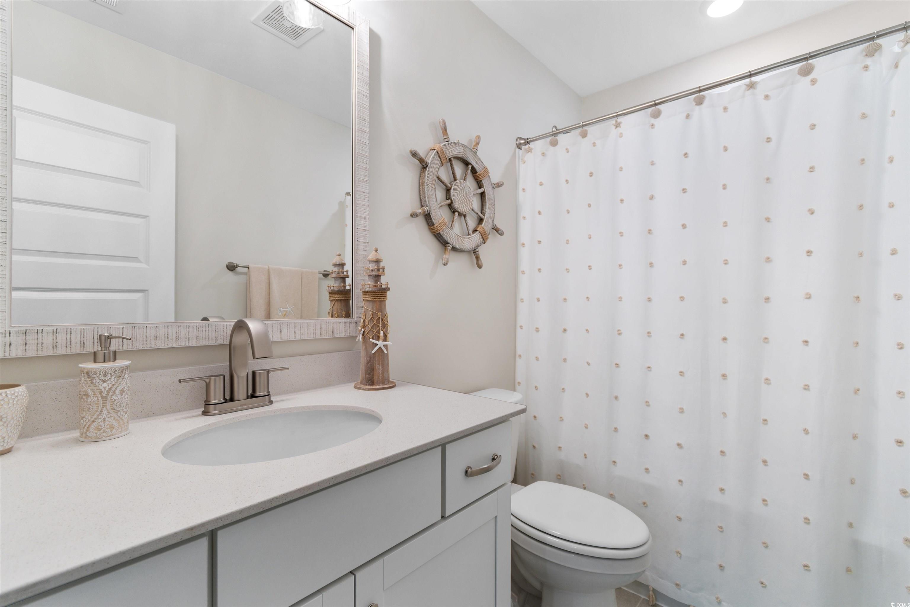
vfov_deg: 77.3
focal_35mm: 15
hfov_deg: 100.4
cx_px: 455
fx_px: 379
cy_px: 304
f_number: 4.5
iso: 100
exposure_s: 1/8
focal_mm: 10
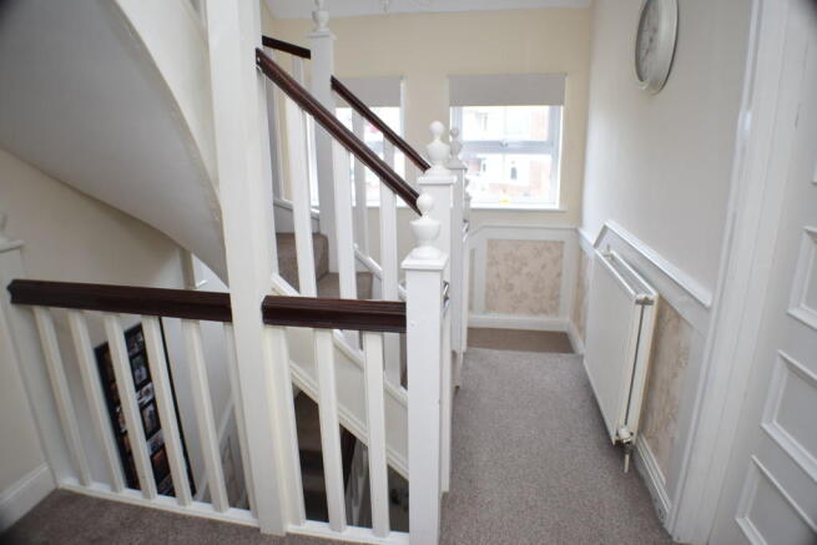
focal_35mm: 27
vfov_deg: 48.0
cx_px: 408
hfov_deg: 67.4
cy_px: 272
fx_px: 613
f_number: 4
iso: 560
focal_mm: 18
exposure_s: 1/60
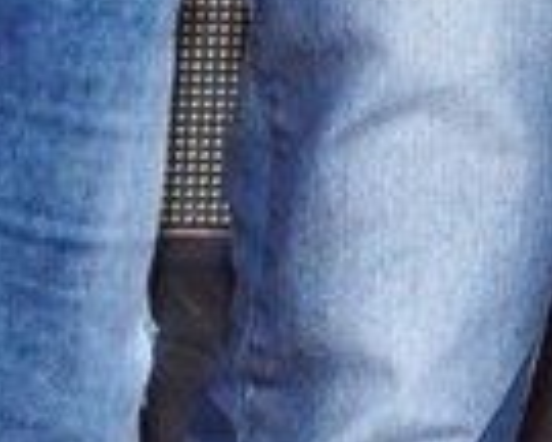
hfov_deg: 3.3
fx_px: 9217
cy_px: -1021
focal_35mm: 564
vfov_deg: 2.7
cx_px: 1770
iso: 400
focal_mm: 45
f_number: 6.3
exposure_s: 1/125
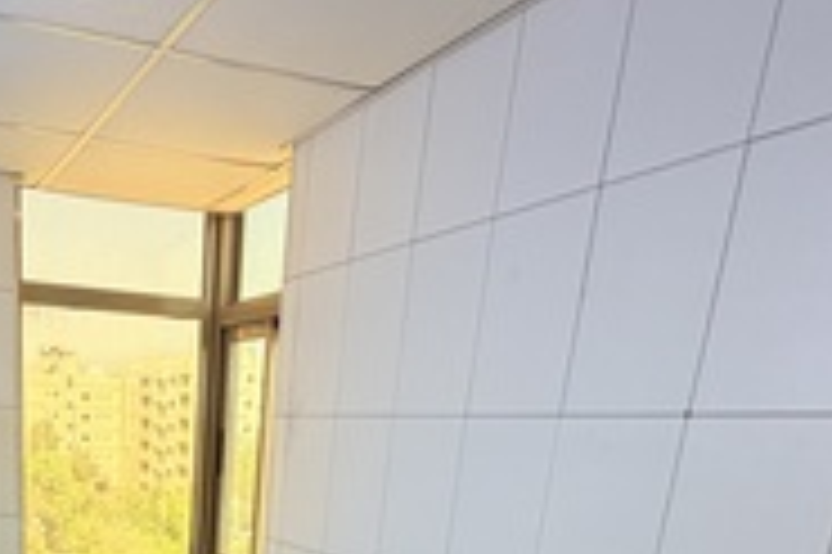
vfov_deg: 30.2
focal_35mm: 36
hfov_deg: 50.1
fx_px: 831
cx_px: 169
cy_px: 696
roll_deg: -1.3
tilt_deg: -17.6
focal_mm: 2.22
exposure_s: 1/121
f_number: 2.2
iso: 160
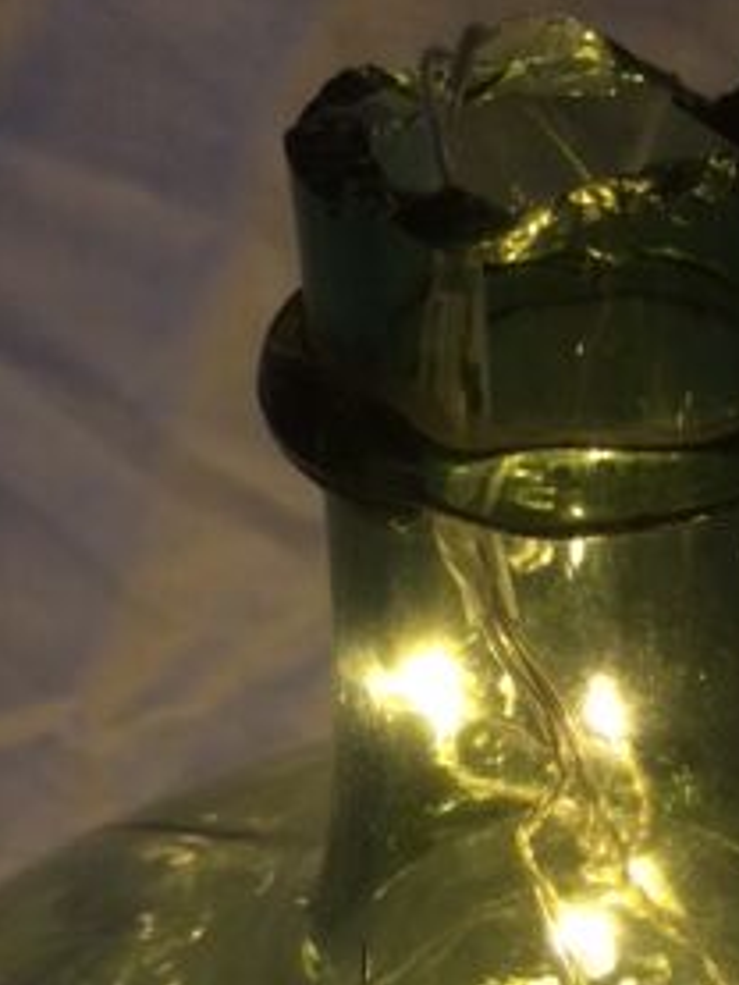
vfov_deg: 27.6
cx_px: 615
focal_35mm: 67
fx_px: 1906
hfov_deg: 21.6
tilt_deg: -42.5
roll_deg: -0.8
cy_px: 932
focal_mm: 4.15
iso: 50
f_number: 2.2
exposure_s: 1/33
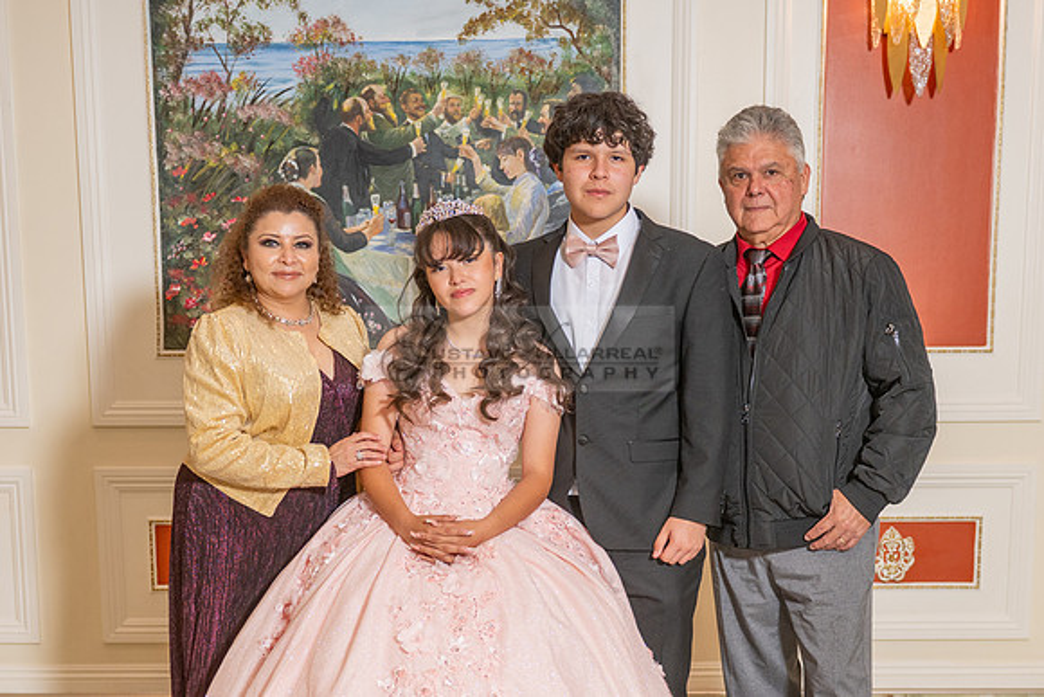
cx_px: 502
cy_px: 565
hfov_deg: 36.2
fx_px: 1598
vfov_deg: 24.2
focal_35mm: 55
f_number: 2.8
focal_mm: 29
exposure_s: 1/200
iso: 320
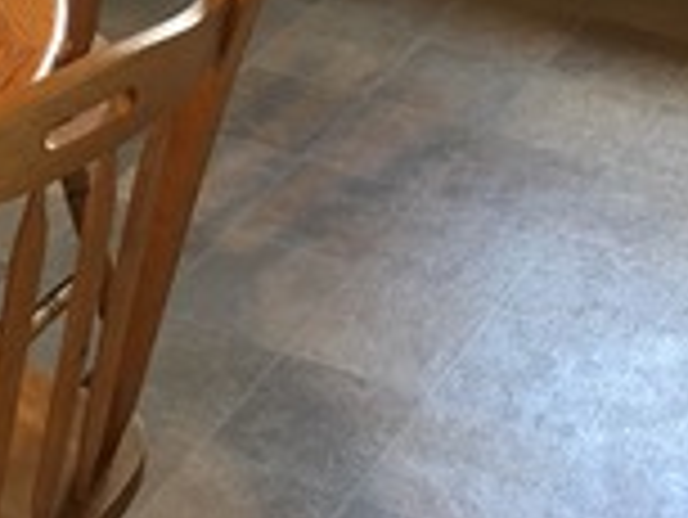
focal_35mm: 121
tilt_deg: -14.8
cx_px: 450
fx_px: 2407
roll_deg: -0.9
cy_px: -473
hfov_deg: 16.2
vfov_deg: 11.2
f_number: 2.2
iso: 64
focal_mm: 4.15
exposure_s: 1/15
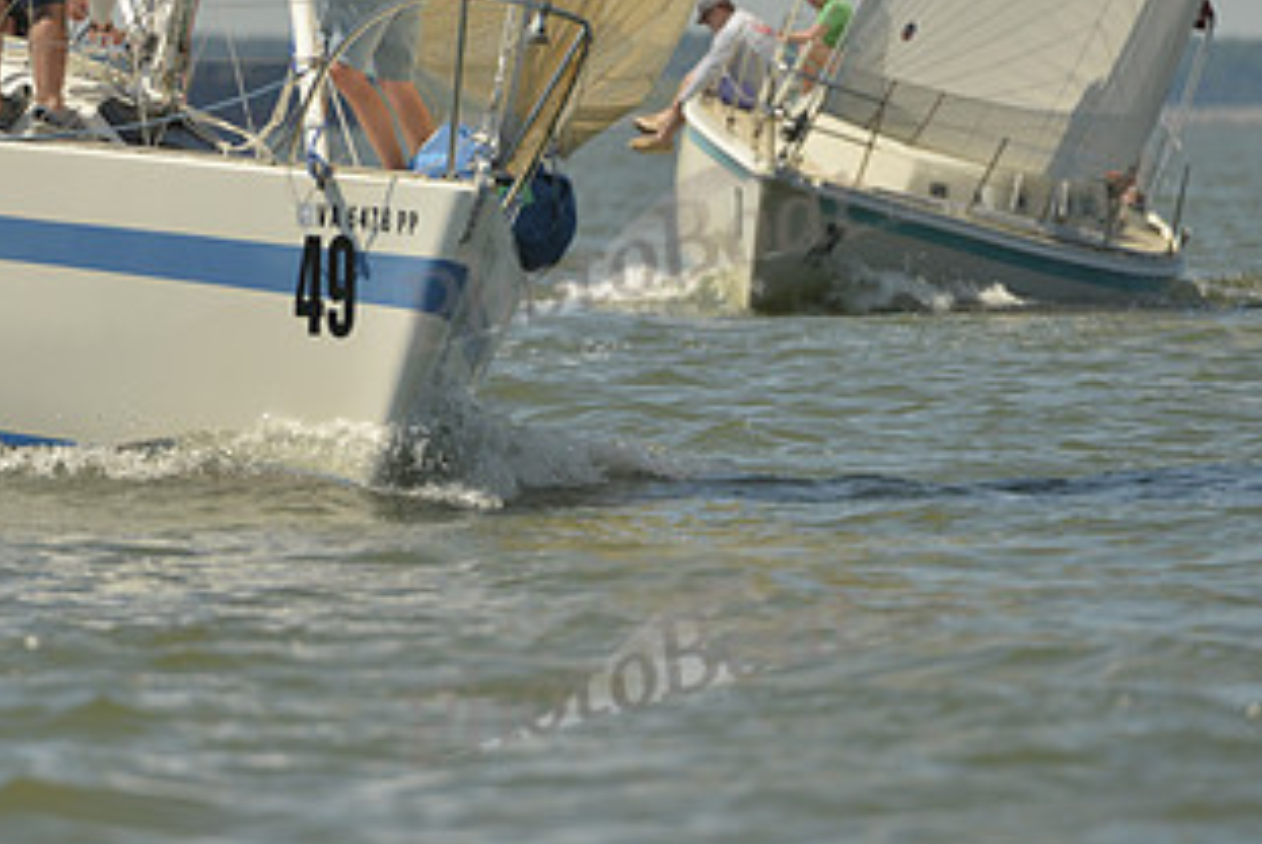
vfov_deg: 1.8
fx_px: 26175
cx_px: 195
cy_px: 95
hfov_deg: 2.8
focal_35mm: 746
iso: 200
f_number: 6.3
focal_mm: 400
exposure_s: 1/1600
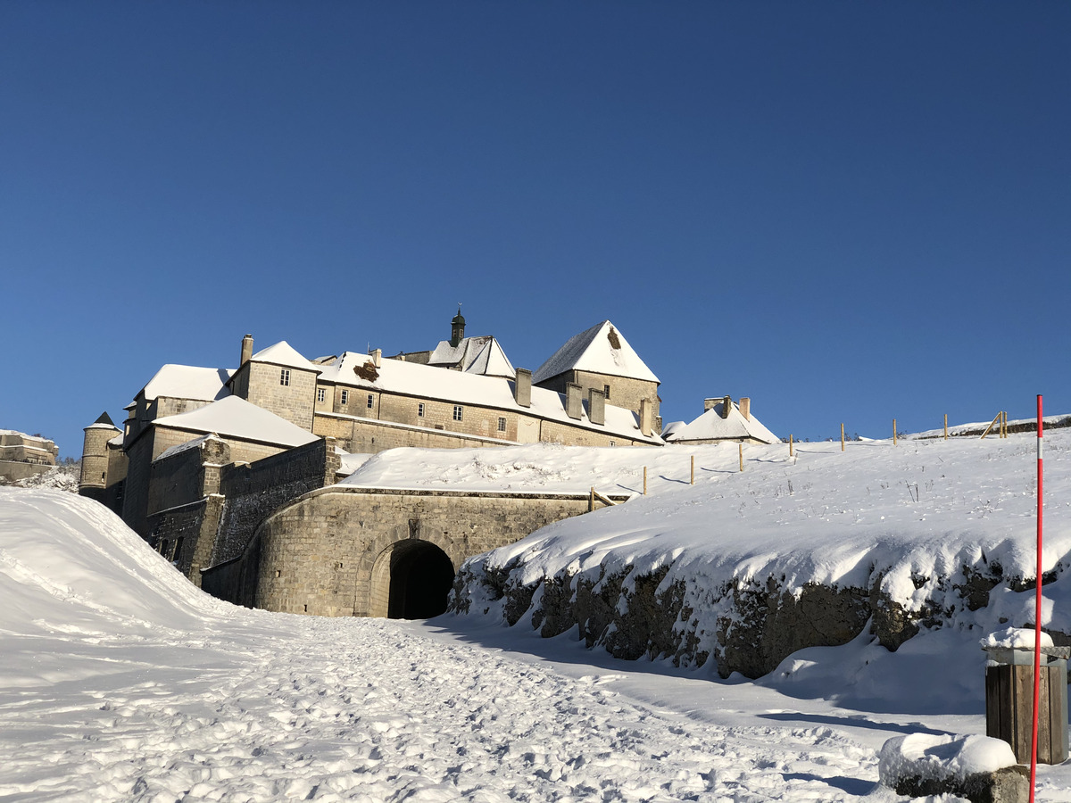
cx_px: 536
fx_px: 1609
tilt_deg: +10.8
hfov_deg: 36.8
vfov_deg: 28.0
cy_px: 402
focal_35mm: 52
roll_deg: -1.7
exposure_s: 1/2114
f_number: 2.4
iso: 16
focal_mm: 6
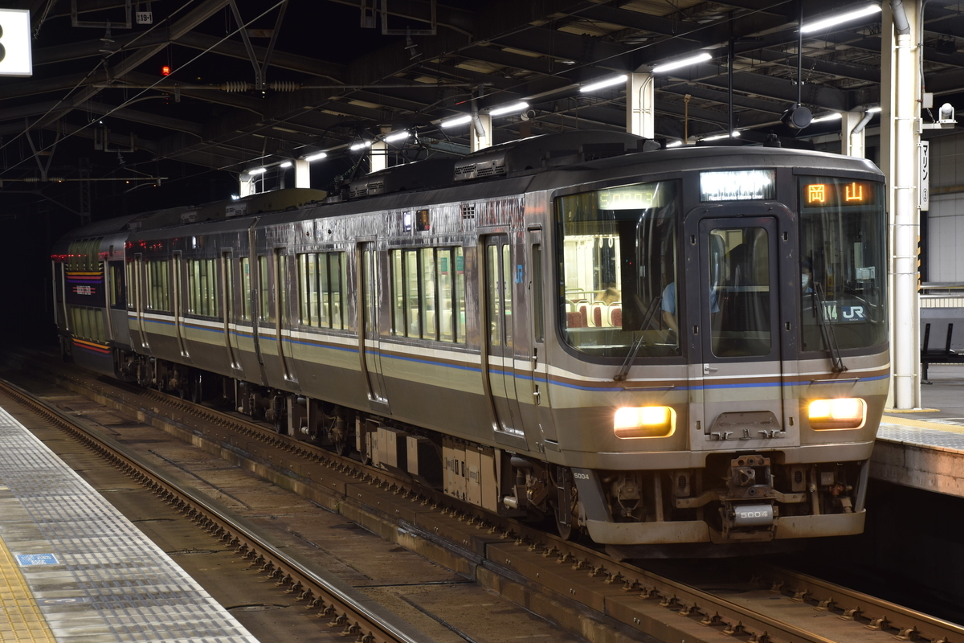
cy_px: 322
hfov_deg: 19.5
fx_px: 2811
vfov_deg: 13.0
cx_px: 482
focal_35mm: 105
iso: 160
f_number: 5.6
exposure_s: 1
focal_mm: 70
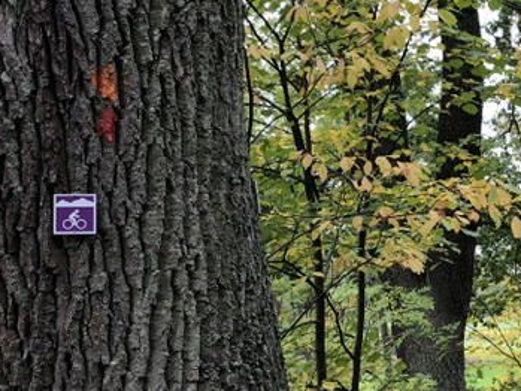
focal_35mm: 77
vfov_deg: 19.1
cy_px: 251
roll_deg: -0.3
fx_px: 1159
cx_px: 460
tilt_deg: +3.6
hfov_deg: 24.7
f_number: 1.8
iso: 40
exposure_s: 1/120
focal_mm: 3.99
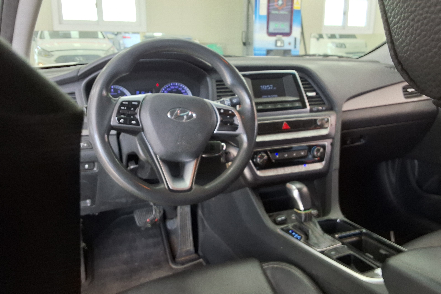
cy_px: 125
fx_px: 367
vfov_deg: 43.5
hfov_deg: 61.9
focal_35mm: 30
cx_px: 226
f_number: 1.9
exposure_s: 1/60
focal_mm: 2.91
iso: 50
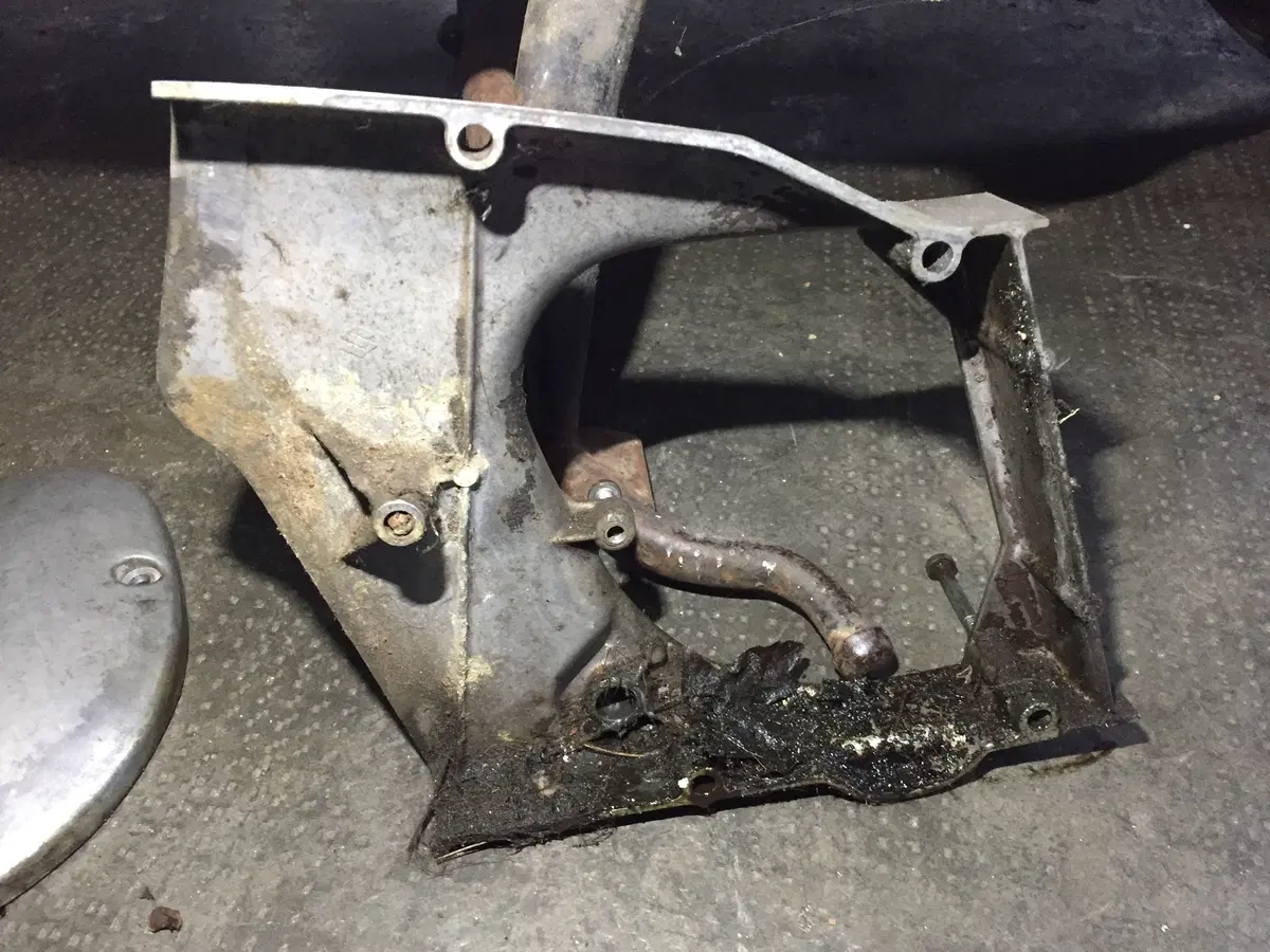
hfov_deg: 61.7
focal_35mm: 29
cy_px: 476
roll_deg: -0.4
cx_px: 635
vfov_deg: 48.2
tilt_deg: -44.3
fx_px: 1064
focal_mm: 4.15
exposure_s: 1/25
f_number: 2.2
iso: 250
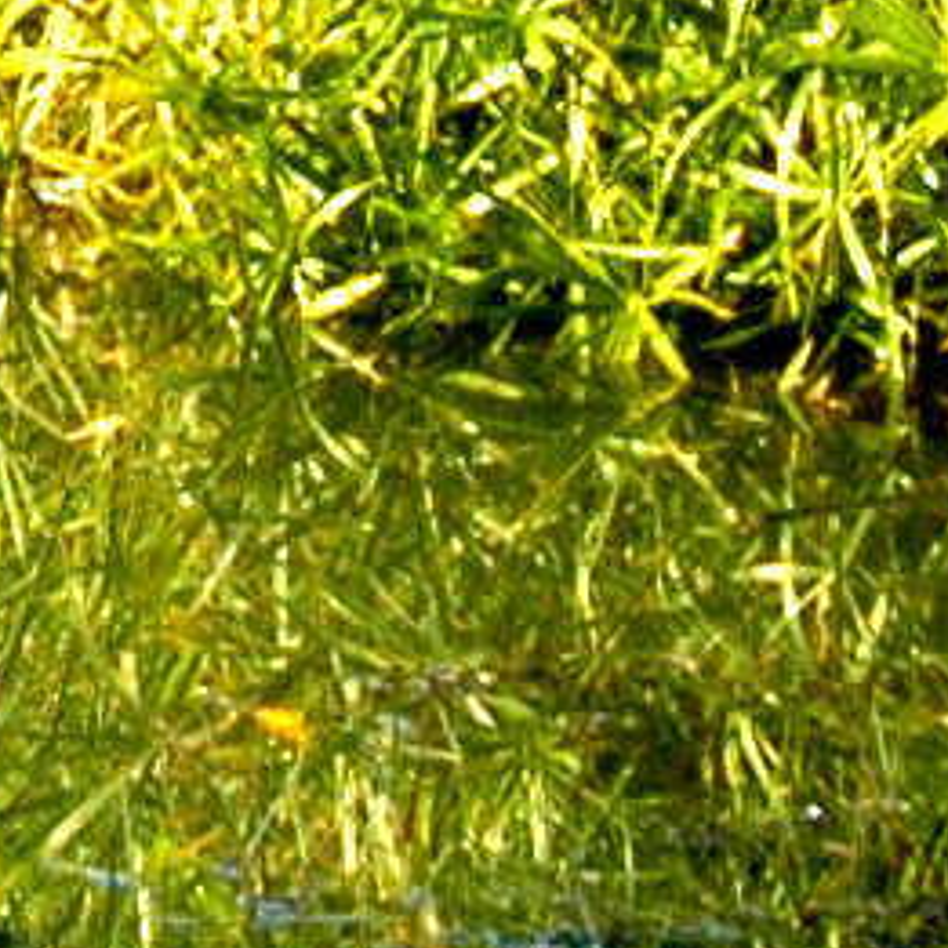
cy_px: -1380
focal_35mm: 514
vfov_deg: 3.4
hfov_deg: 3.4
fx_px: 15922
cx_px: -1217
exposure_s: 1/200
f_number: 8
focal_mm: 35
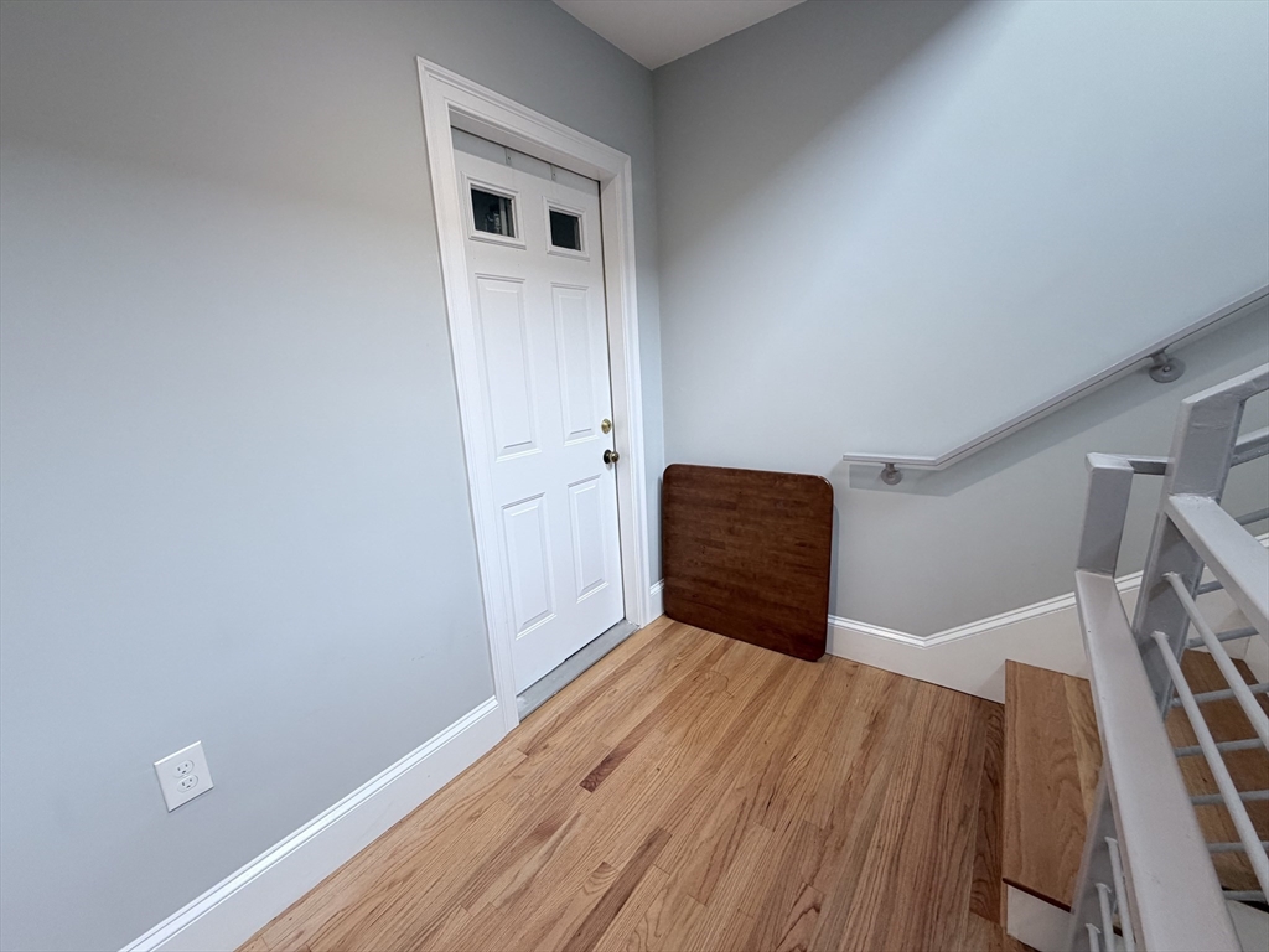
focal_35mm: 14
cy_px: 476
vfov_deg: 85.7
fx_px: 513
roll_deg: +4.4
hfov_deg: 102.1
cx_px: 634
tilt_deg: -13.7
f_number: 2.2
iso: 160
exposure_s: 1/120
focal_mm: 2.22
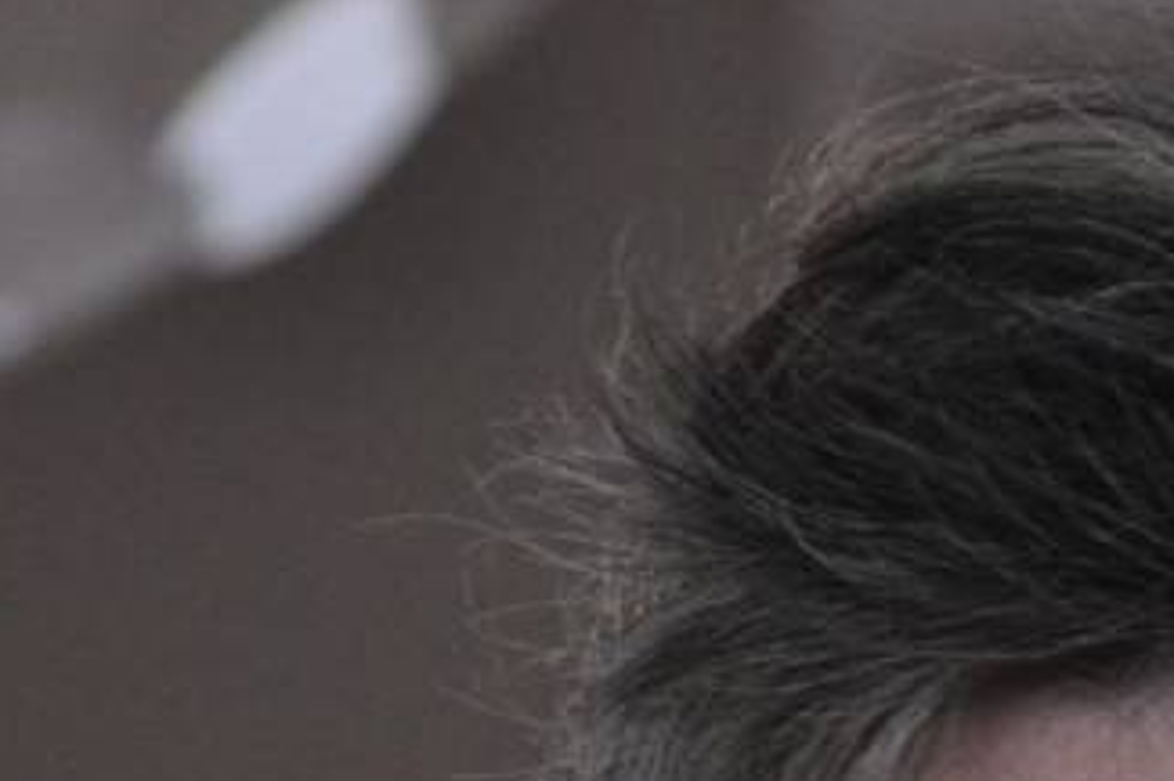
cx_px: 1116
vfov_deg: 2.0
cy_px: 1135
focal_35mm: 685
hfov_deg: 3.0
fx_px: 22302
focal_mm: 145
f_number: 5.6
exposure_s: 1/80
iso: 1600
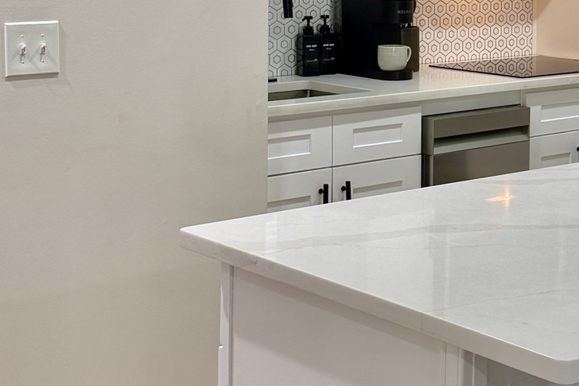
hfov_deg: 24.7
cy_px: 12
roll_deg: -0.7
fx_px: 1270
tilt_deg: -3.6
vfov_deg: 16.9
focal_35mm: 79
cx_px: 559
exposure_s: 1/120
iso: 200
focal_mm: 6.76
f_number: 1.78
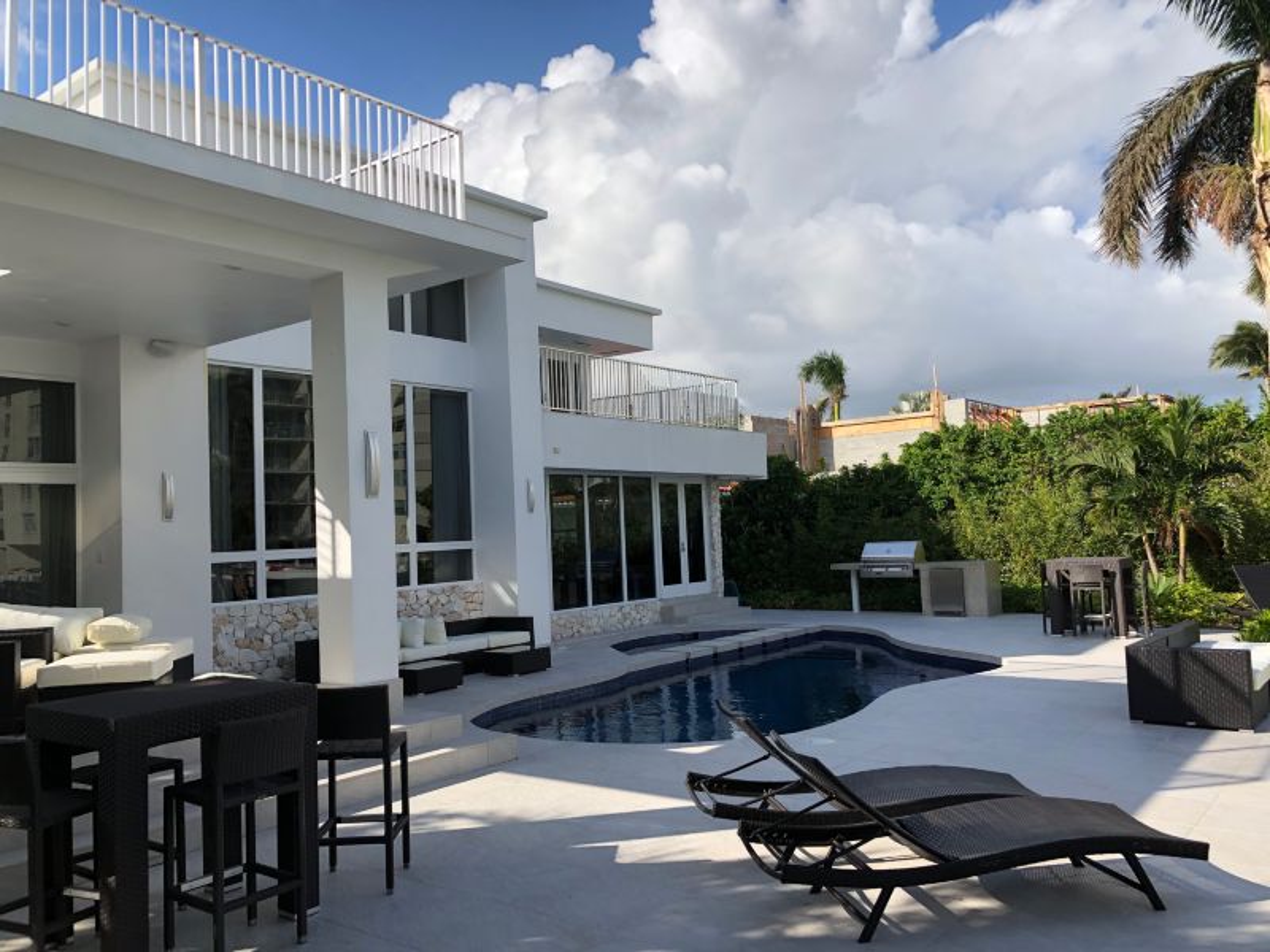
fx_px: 1027
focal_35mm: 28
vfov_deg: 49.7
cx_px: 635
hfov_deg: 63.4
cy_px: 476
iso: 20
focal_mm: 4
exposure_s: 1/1946
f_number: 1.8
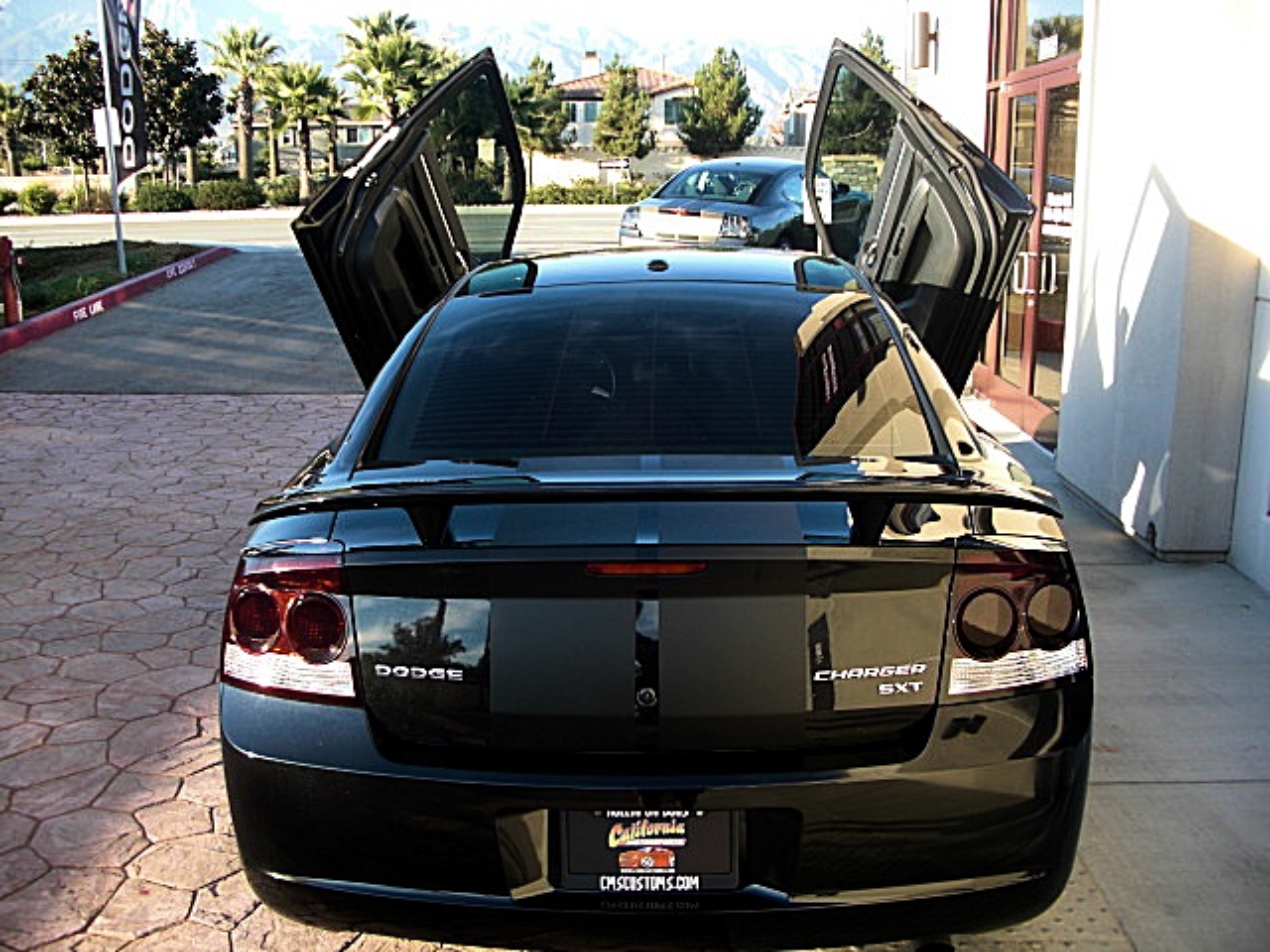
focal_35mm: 36
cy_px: 476
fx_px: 1321
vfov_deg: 39.7
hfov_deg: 51.4
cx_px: 635
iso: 50
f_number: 2.8
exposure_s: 1/125
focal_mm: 6.3
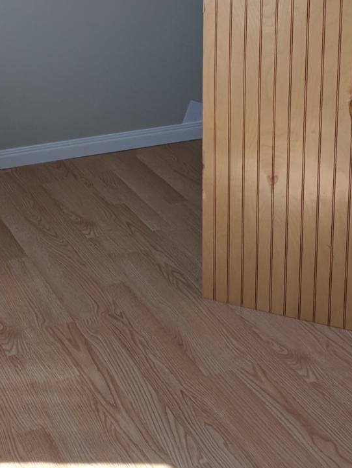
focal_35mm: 72
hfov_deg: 20.3
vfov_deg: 25.7
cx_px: 88
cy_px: 0
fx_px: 976
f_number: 2
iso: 51
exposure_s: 1/342
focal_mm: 4.67
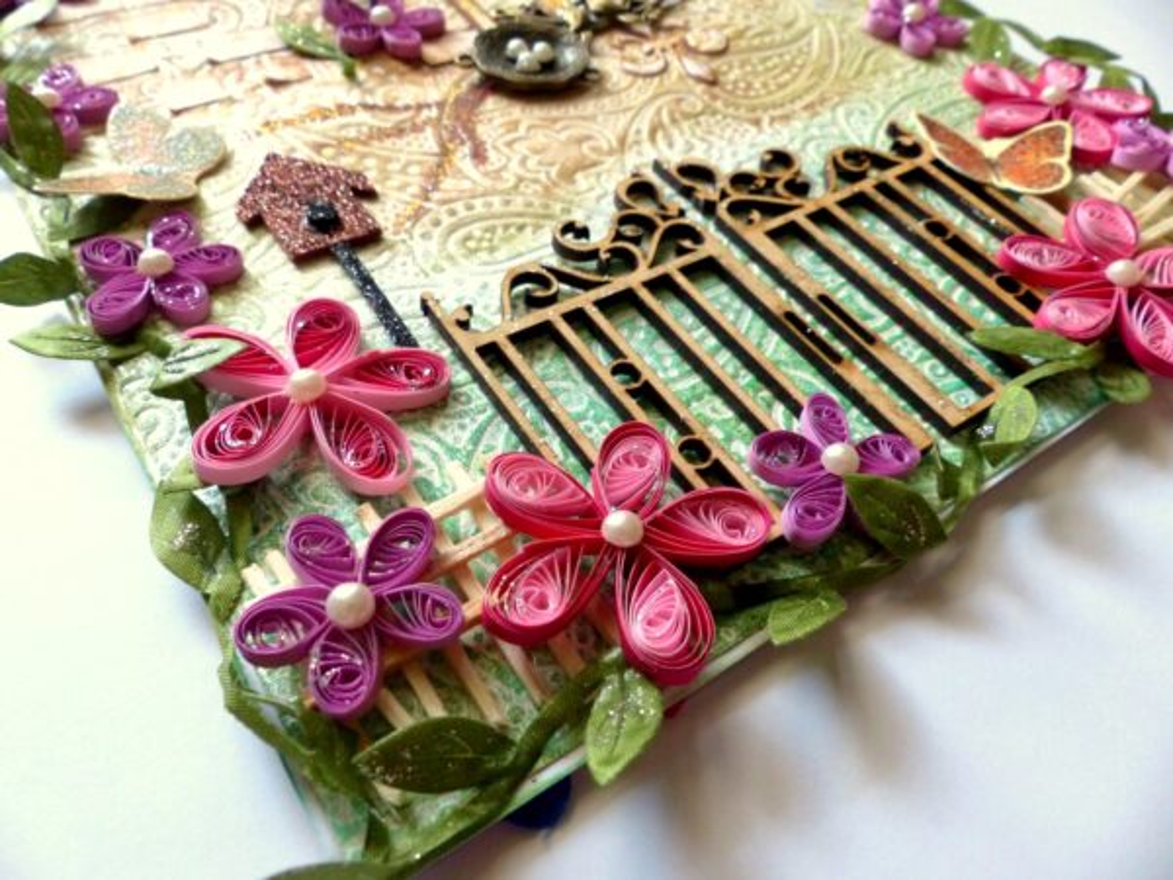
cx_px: 586
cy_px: 440
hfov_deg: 69.4
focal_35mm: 25
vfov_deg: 54.9
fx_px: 847
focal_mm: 4.5
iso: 400
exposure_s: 1/160
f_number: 3.2
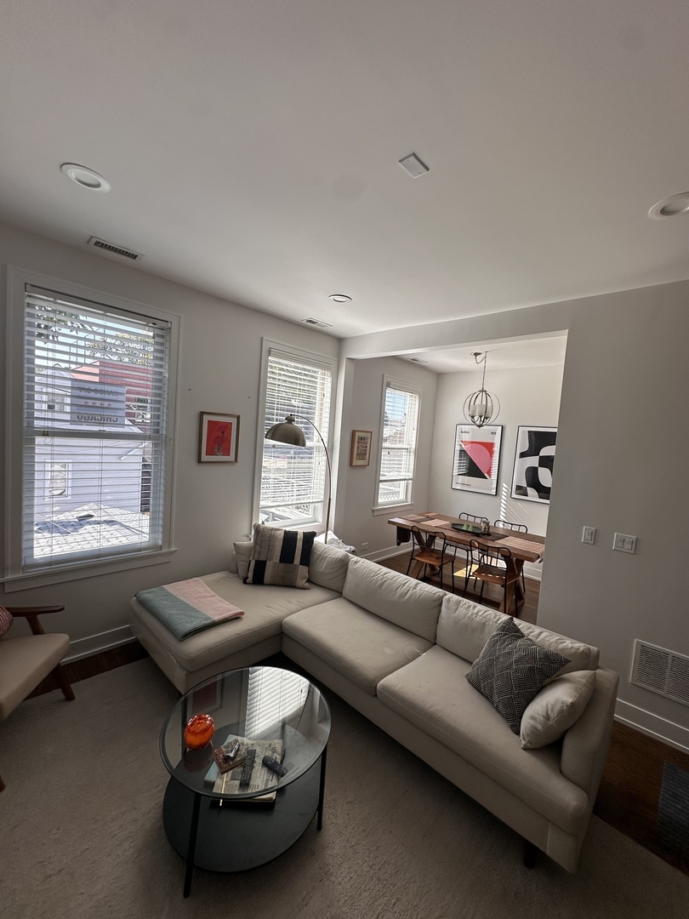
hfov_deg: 85.7
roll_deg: -4.9
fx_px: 372
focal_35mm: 14
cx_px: 344
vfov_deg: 102.1
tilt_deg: -3.0
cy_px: 460
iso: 40
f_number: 2.2
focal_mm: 2.22
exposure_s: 1/350
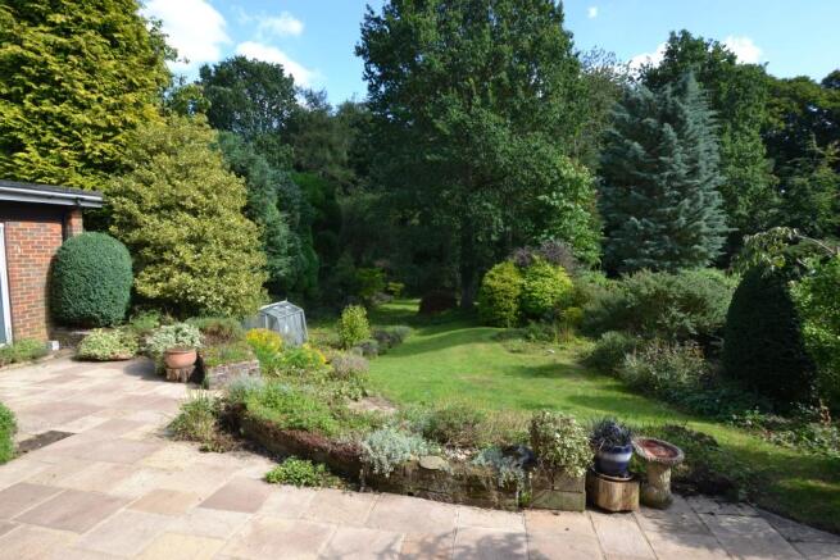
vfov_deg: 67.4
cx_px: 420
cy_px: 280
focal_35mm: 18
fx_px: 420
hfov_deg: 90.0
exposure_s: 1/160
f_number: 6.3
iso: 100
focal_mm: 12
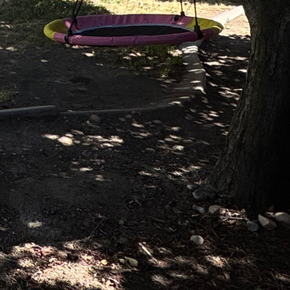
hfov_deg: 19.1
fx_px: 663
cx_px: -226
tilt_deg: -11.8
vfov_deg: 23.1
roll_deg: -2.6
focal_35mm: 70
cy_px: -35
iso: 40
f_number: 2.2
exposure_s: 1/561
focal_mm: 2.22
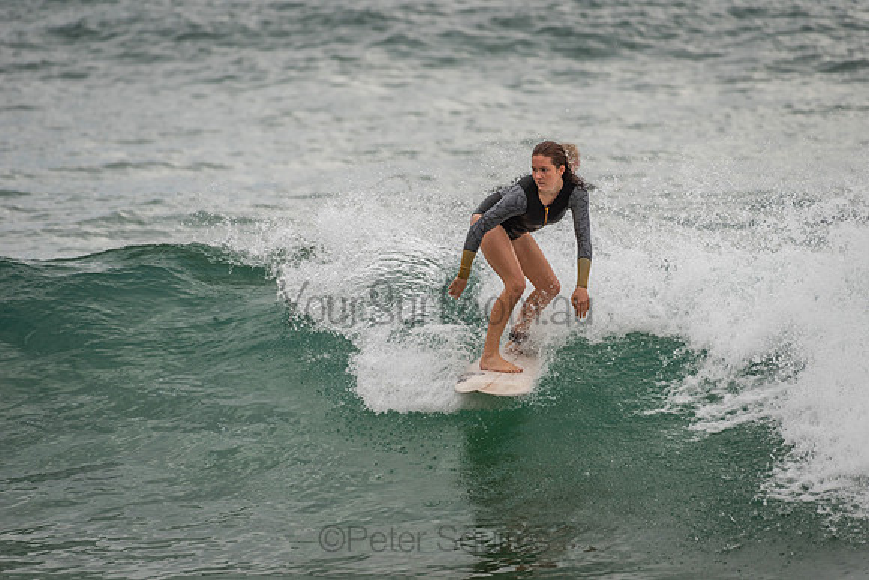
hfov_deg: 4.1
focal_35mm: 500
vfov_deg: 2.8
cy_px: 290
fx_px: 12072
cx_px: 434
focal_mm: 500
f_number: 5.6
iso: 280
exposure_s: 1/2000
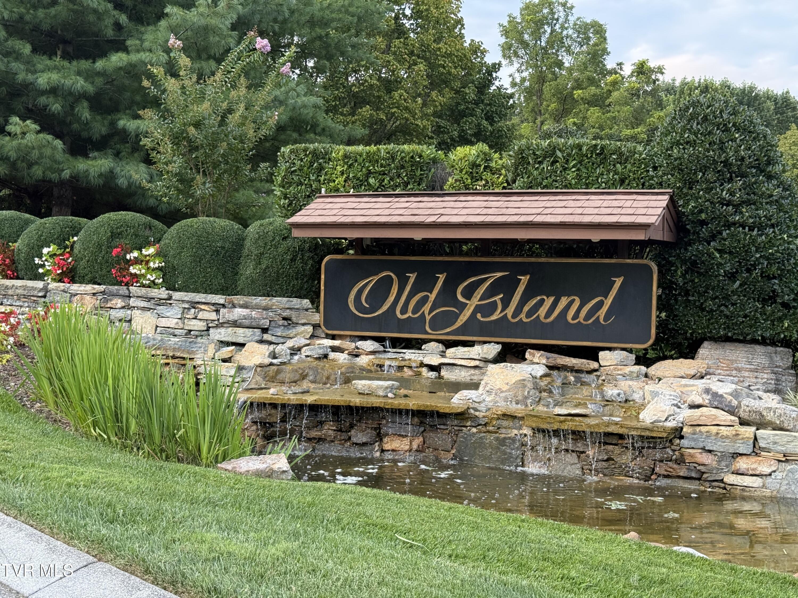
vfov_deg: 30.3
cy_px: 299
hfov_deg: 39.7
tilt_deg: -0.2
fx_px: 1107
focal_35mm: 48
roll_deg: -2.6
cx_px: 399
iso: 100
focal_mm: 6.76
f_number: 1.78
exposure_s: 1/242
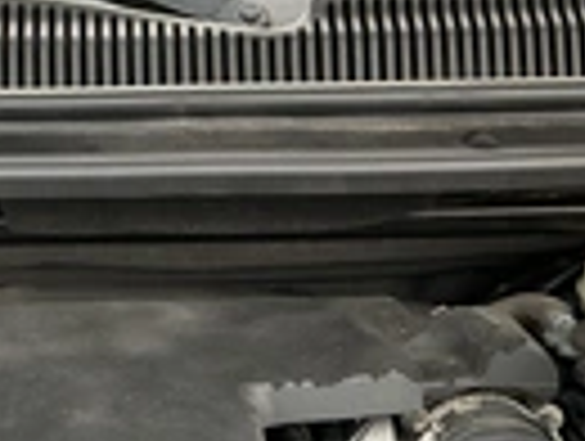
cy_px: 482
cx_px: 94
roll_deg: +0.6
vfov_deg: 16.7
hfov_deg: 22.3
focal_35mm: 86
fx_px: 1456
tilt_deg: -28.3
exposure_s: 1/122
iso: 64
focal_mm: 3
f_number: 1.8
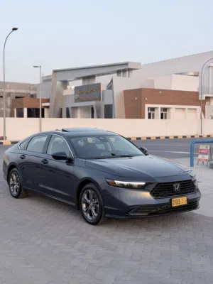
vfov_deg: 39.7
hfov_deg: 30.3
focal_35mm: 48
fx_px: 394
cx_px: 106
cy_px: 142
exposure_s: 1/712
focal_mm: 6.76
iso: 64
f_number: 1.78
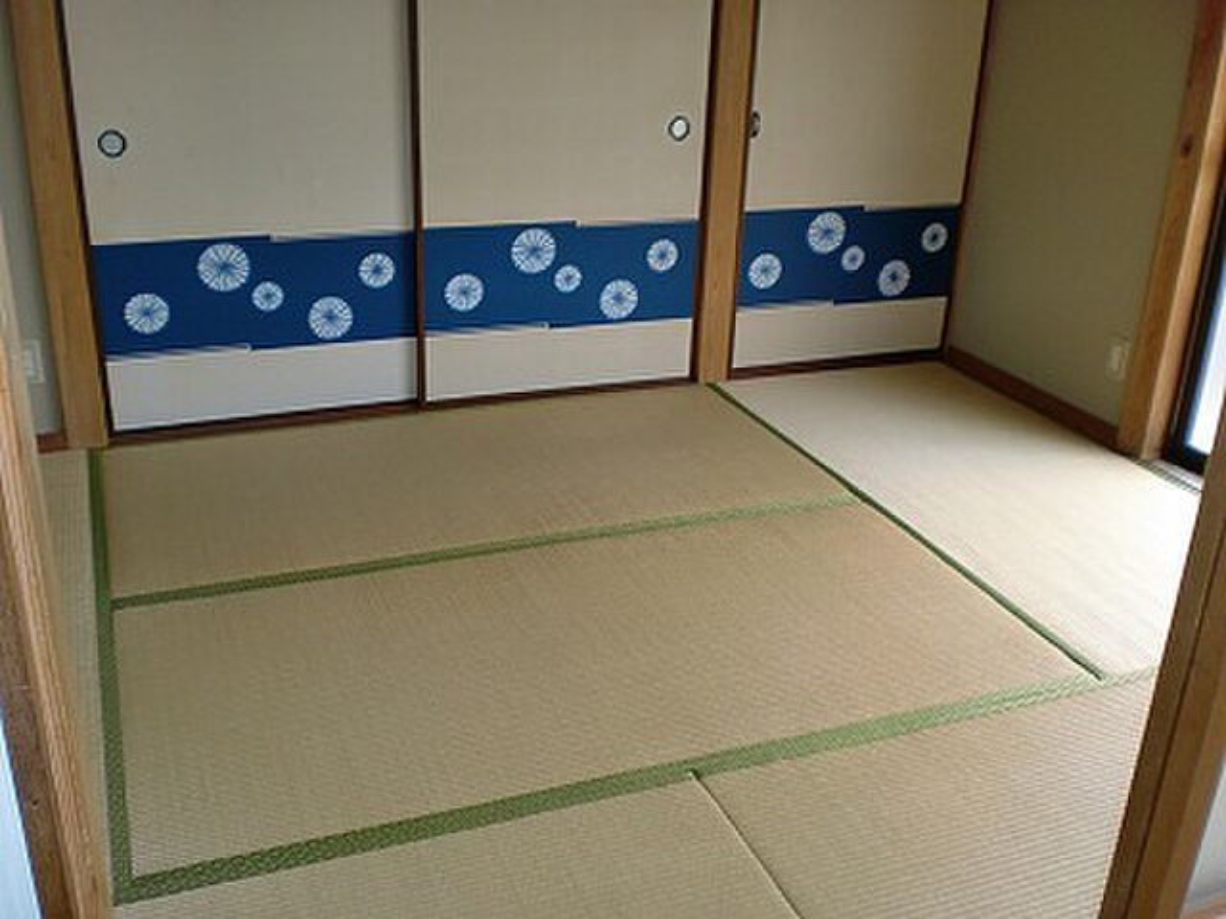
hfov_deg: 52.6
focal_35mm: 35
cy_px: 460
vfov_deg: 40.7
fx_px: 1240
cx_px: 613
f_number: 3.1
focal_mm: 6.3
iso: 100
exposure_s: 1/60
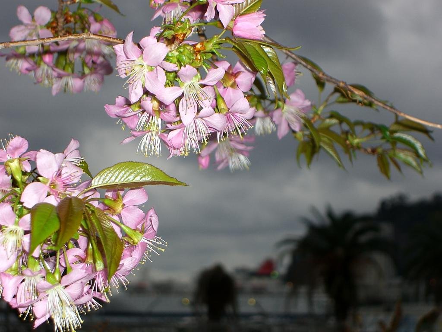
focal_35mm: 95
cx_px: 221
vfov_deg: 15.6
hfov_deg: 20.7
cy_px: 166
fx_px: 1213
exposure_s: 1/60
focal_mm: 19.7
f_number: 4.8
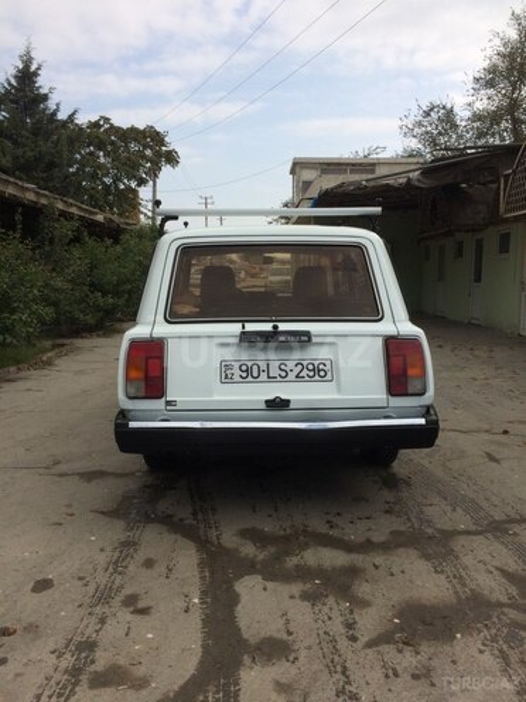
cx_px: 263
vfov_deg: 61.7
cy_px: 351
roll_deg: -0.2
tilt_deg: -10.5
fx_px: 588
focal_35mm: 29
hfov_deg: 48.2
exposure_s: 1/2564
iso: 32
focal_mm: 4.15
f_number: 2.2
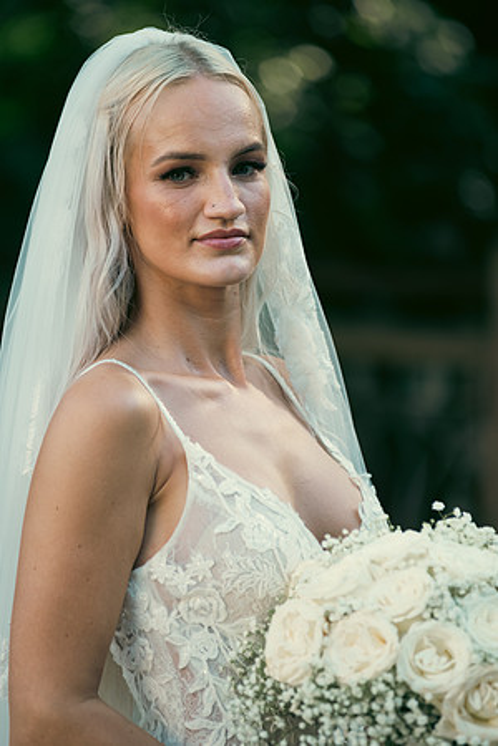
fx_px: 4150
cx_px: 249
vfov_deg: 10.3
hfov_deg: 6.9
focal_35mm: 200
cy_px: 373
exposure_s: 1/200
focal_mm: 200
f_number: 3.5
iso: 160
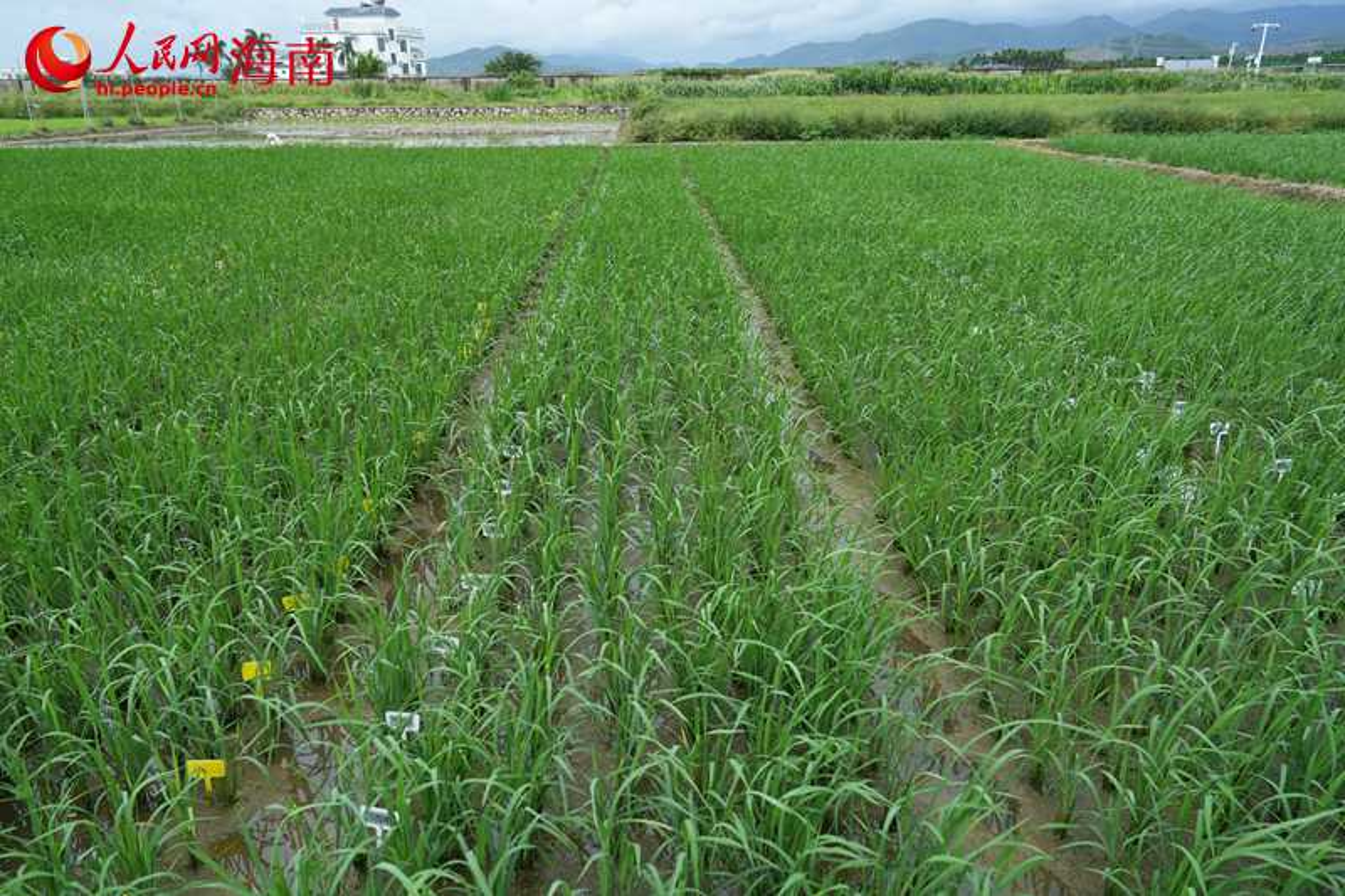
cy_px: 448
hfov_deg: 73.8
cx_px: 672
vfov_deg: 53.1
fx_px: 896
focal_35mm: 24
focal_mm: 24
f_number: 4.5
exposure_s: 1/1250
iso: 500
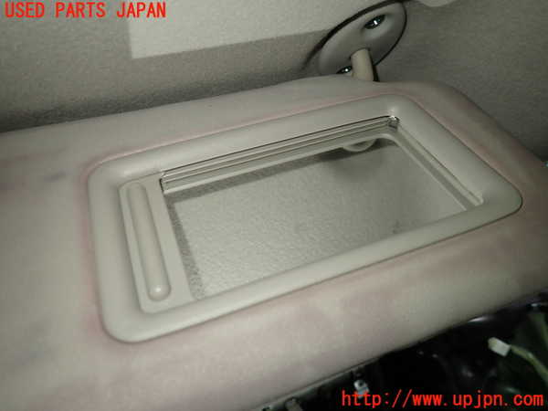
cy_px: 206
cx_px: 274
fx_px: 396
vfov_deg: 54.9
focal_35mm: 25
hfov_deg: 69.4
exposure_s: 1/50
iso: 200
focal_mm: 4.5
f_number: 2
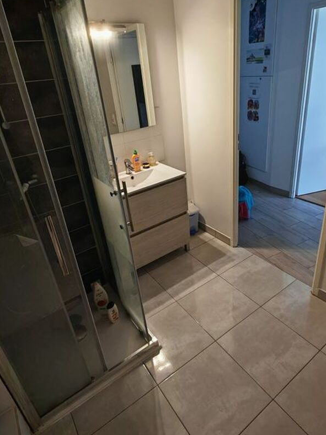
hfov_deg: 61.0
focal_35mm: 22
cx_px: 178
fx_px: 276
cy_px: 203
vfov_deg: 76.3
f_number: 2
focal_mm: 1.82
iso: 1000
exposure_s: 1/33
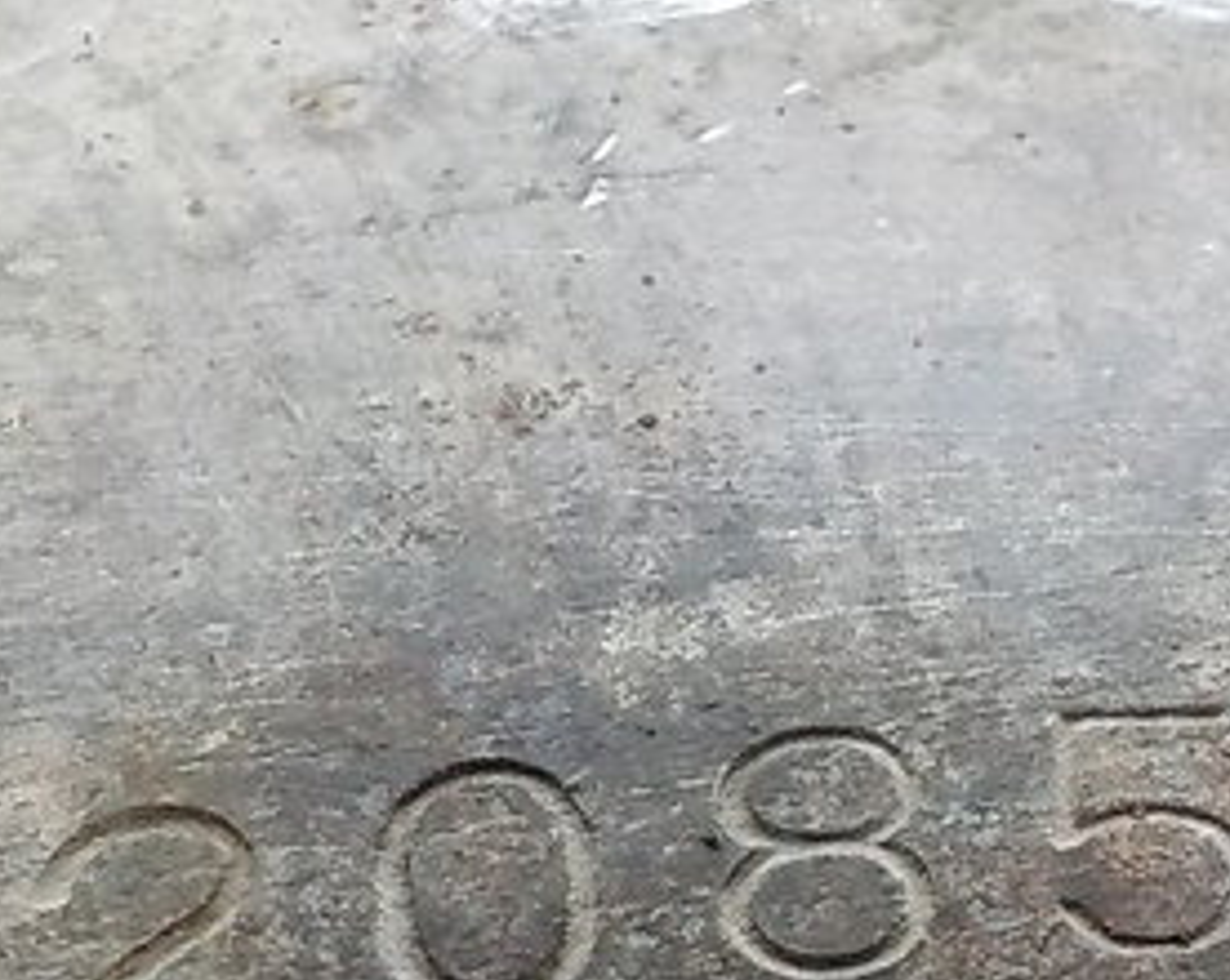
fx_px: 2472
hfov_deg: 26.7
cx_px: 1177
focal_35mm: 68
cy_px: 989
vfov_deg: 21.6
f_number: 3.3
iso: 800
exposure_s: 1/40
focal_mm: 4.1
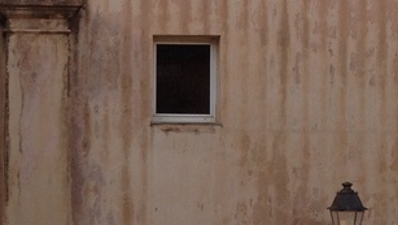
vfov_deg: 8.2
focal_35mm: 149
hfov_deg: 14.0
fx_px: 1573
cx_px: -78
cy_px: 146
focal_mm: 4.28
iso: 64
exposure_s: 1/472
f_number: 2.4
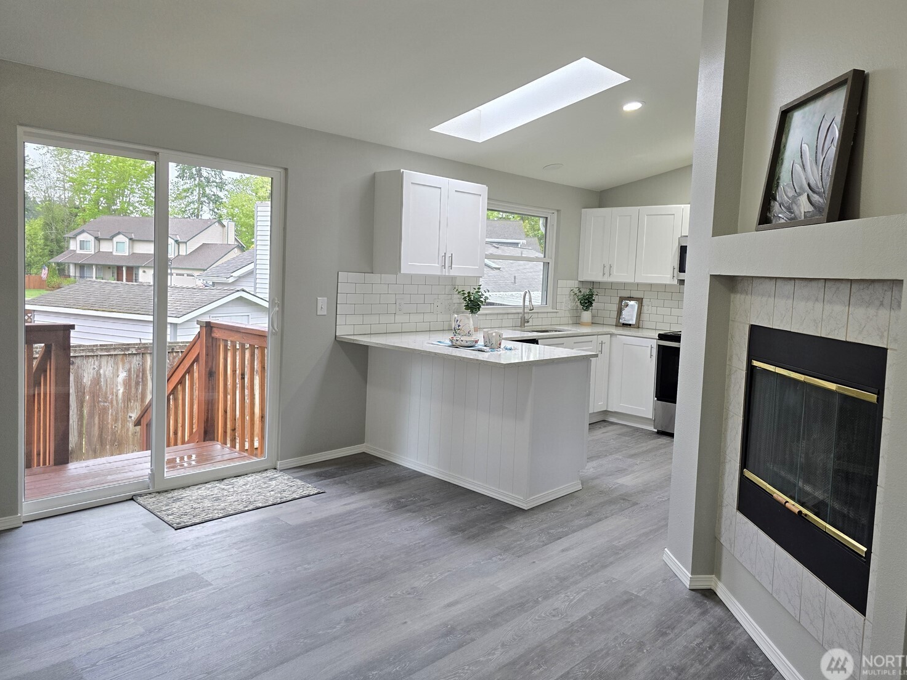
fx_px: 655
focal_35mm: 25
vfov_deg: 54.8
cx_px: 487
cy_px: 320
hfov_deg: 69.3
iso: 160
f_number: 1.7
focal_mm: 6.3
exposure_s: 1/120
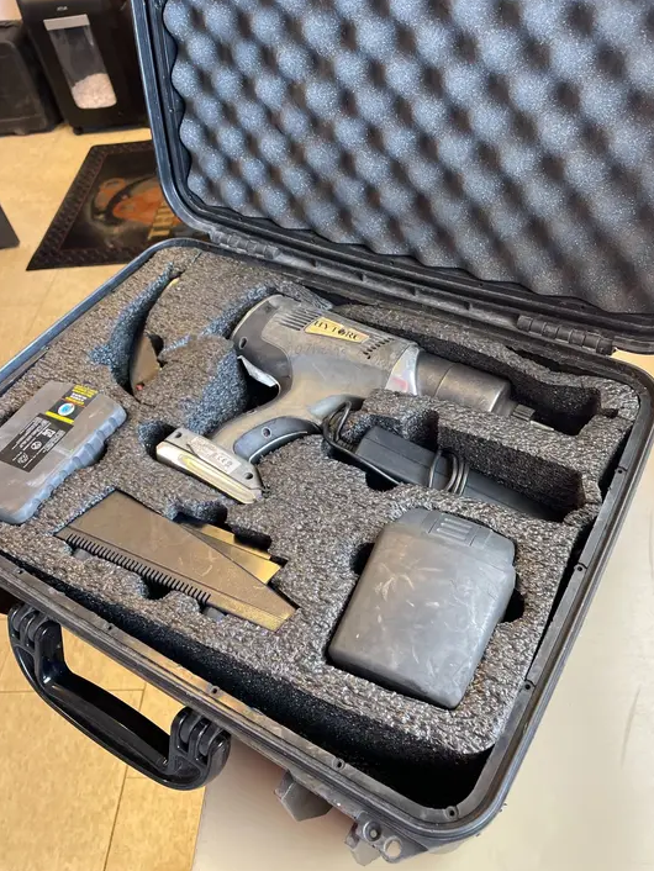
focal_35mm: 27
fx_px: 680
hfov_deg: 51.4
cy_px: 427
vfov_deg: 65.3
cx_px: 334
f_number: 1.6
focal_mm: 4.2
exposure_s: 1/60
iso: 160
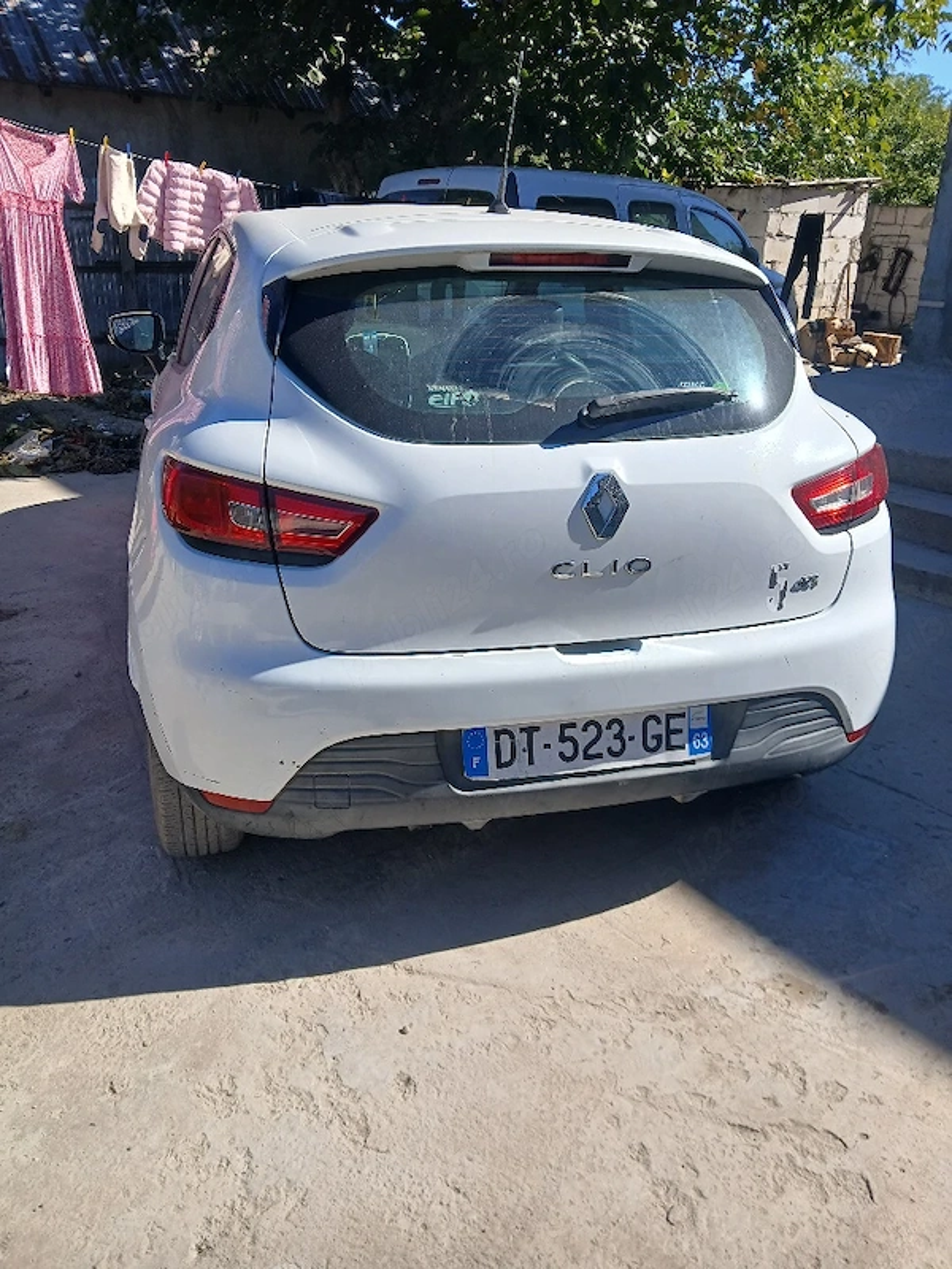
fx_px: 953
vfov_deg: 67.3
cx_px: 476
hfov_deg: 53.1
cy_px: 634
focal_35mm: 26
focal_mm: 3.98
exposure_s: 1/556
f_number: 1.8
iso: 20
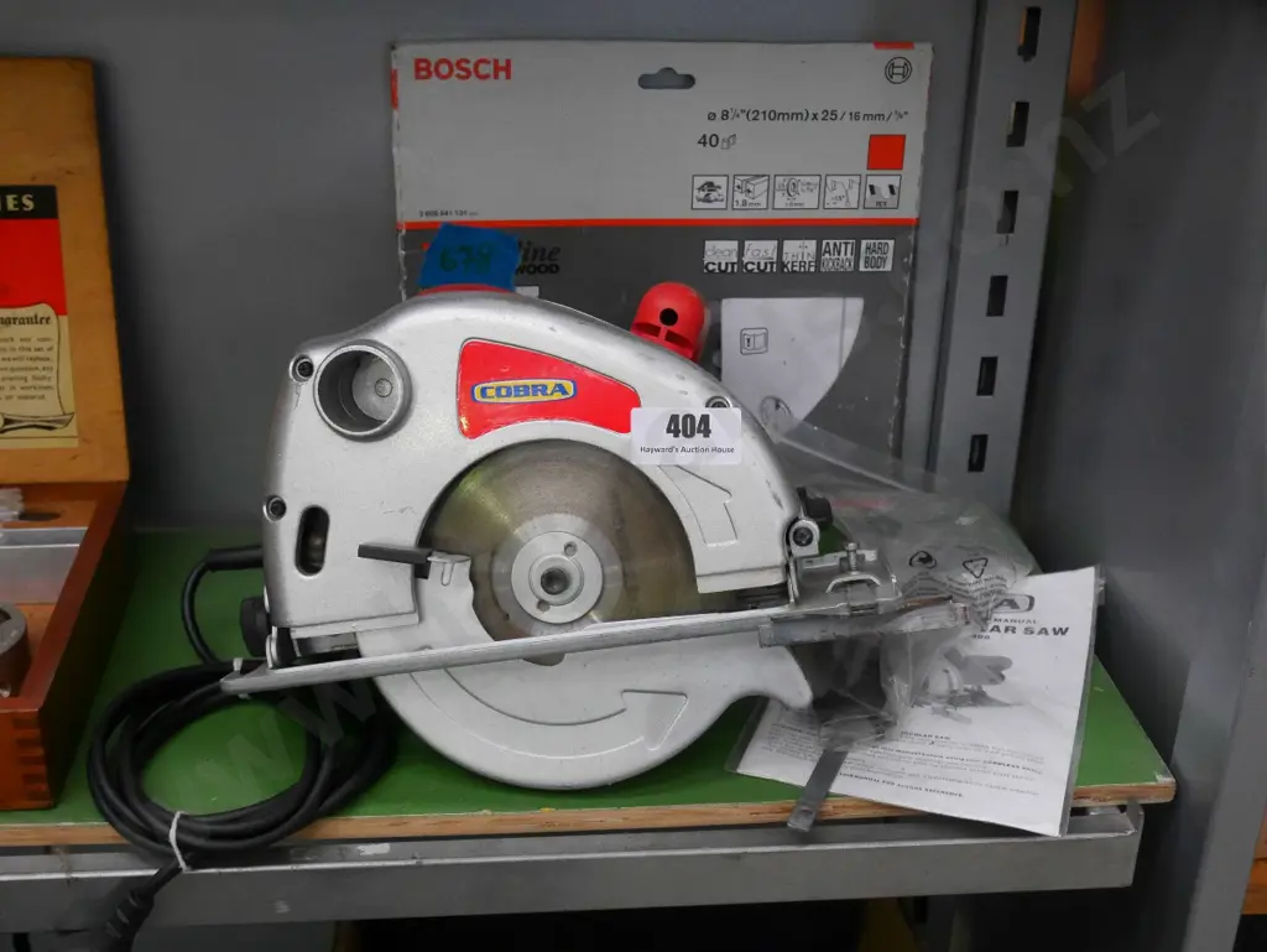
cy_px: 476
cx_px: 634
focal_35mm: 48
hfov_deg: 39.6
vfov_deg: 30.3
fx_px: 1758
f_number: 5
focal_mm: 24
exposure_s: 1/80
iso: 3200
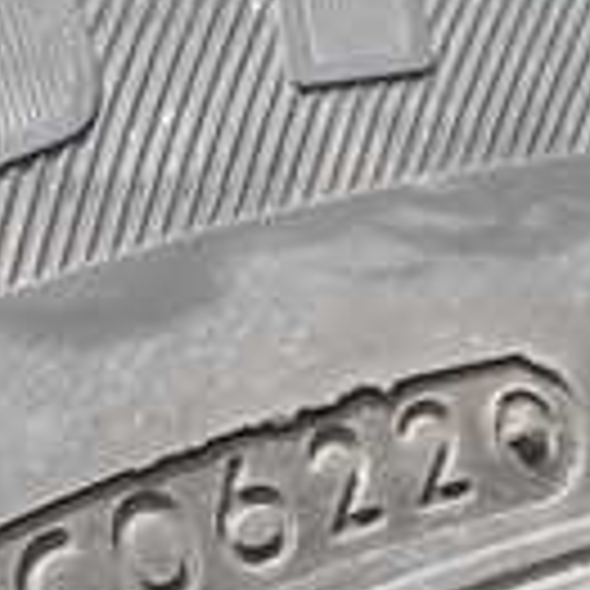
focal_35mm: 101
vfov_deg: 16.9
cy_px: 590
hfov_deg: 17.1
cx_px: 153
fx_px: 1948
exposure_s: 1/320
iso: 100
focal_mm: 4.5
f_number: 2.8
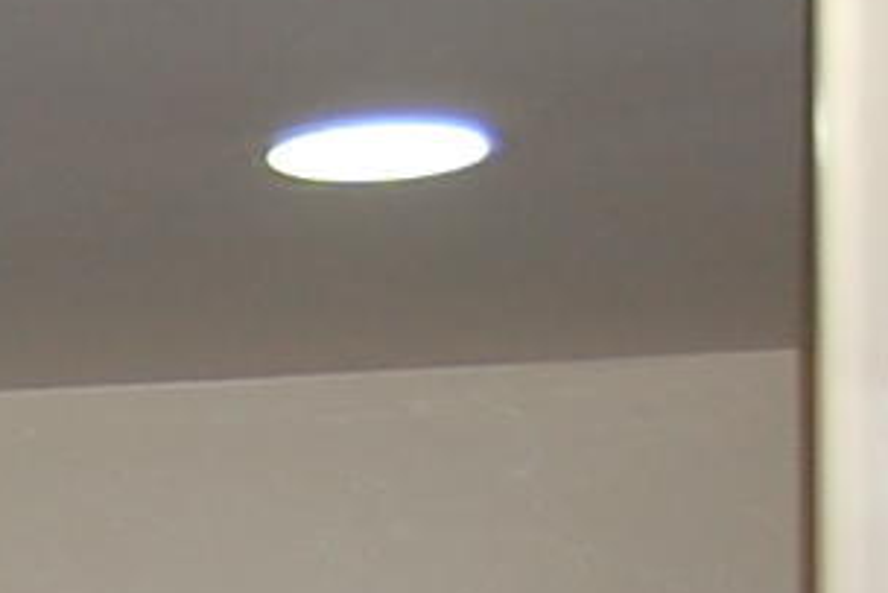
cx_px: -1507
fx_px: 6310
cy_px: 2118
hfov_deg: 7.4
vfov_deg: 5.0
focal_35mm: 256
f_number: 3.8
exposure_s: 1/60
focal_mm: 23
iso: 400
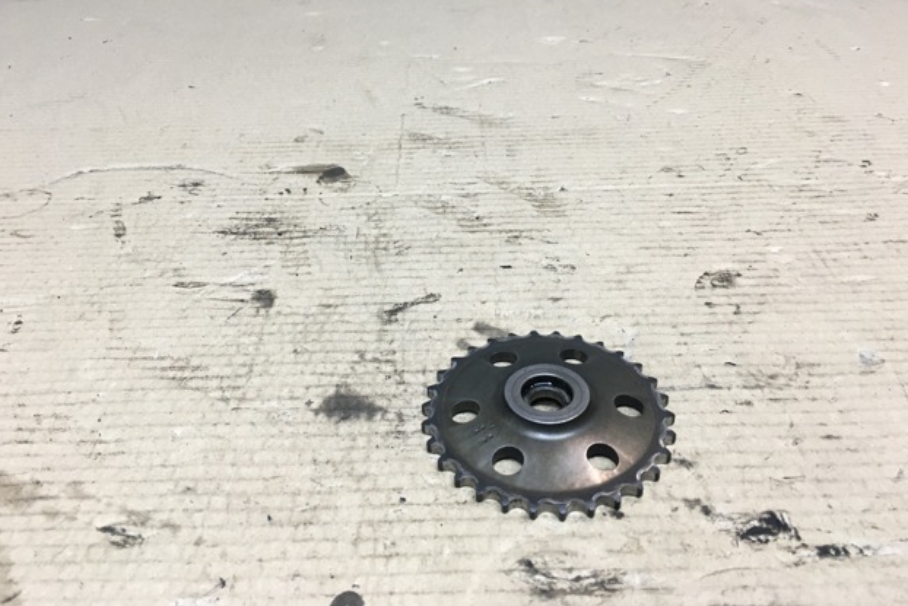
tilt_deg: -32.9
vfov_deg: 42.3
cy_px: 265
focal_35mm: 31
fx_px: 782
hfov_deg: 60.3
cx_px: 453
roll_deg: +0.0
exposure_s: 1/33
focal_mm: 4.15
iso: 50
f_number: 2.2
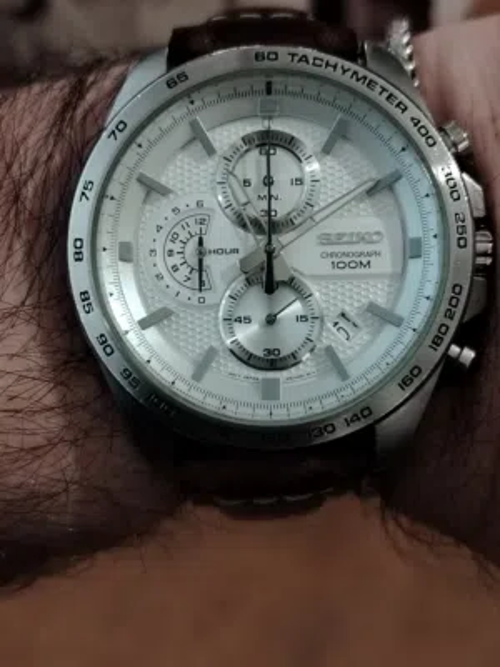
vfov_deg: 39.7
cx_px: 250
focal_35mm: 48
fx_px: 924
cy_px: 334
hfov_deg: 30.3
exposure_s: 1/50
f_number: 1.75
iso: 3822
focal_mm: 5.25
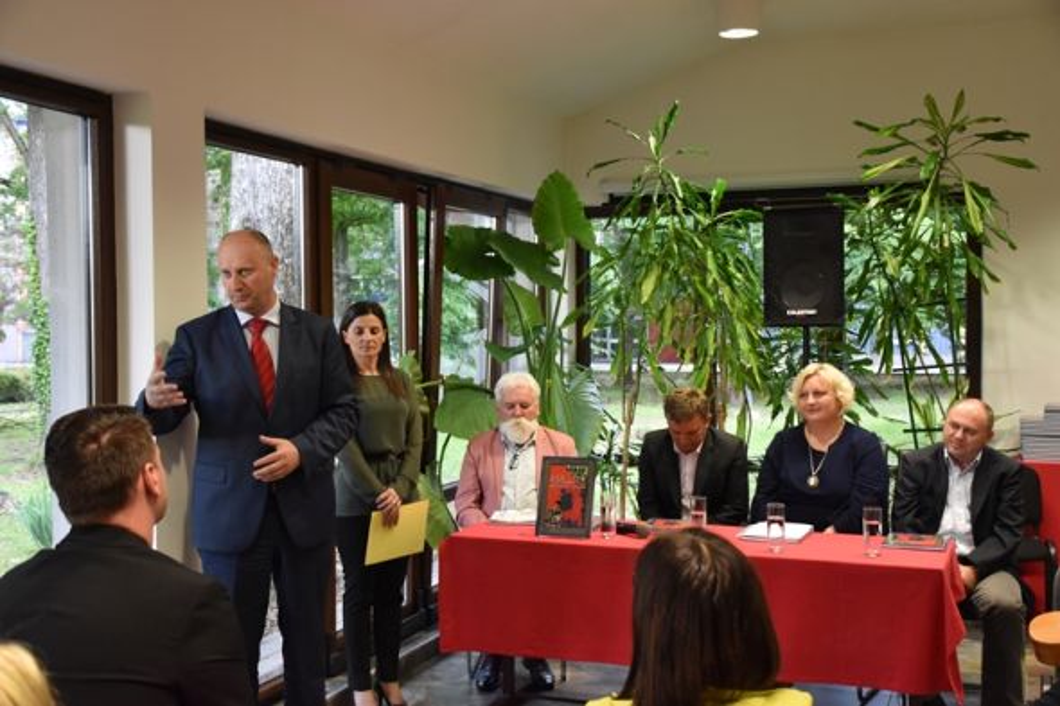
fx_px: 1325
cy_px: 353
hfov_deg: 43.6
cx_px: 530
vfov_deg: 29.8
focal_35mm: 45
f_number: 4
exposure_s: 1/60
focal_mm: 30
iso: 1400
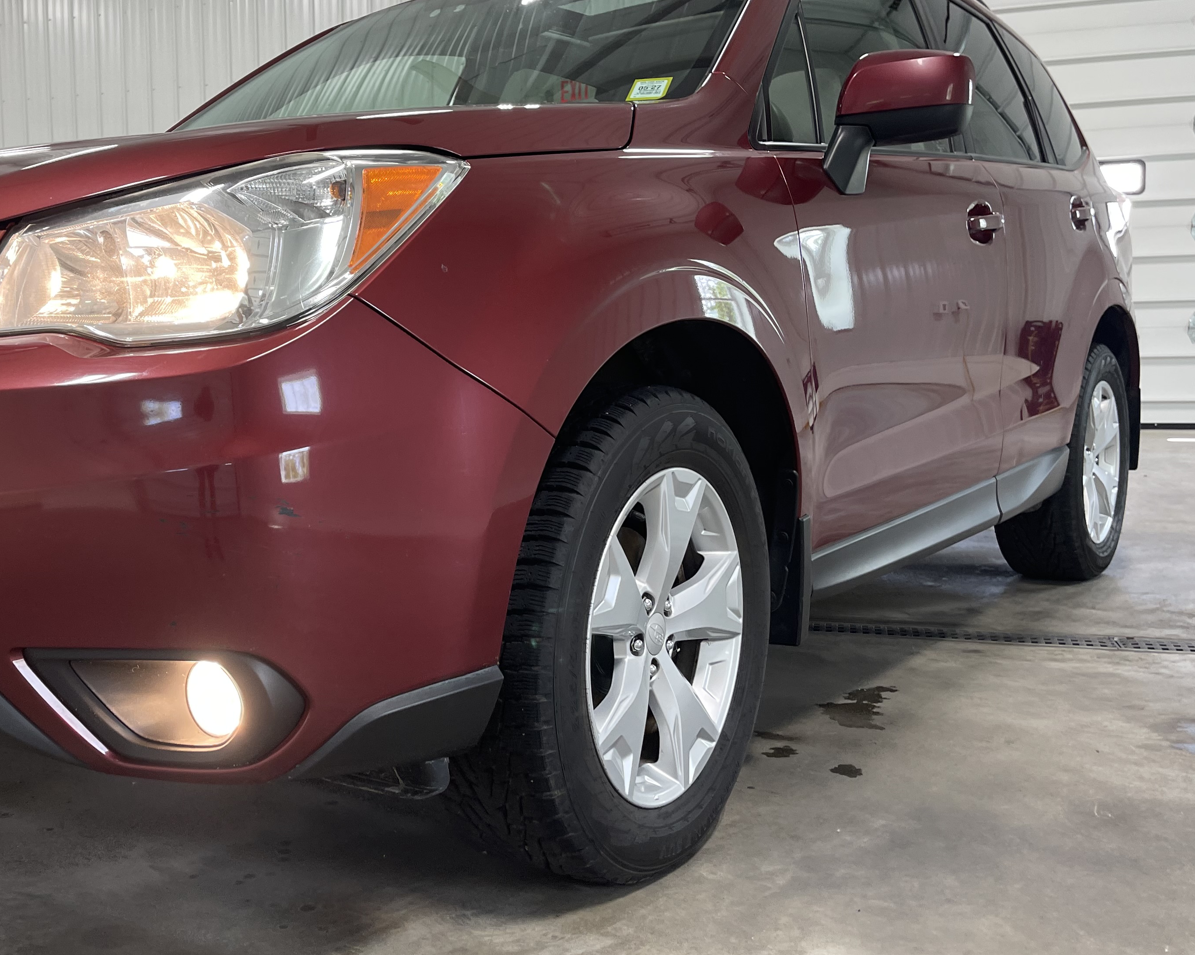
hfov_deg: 49.3
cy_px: 436
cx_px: 387
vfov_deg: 41.1
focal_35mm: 36
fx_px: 1273
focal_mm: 5.1
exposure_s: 1/120
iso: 100
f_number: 1.6
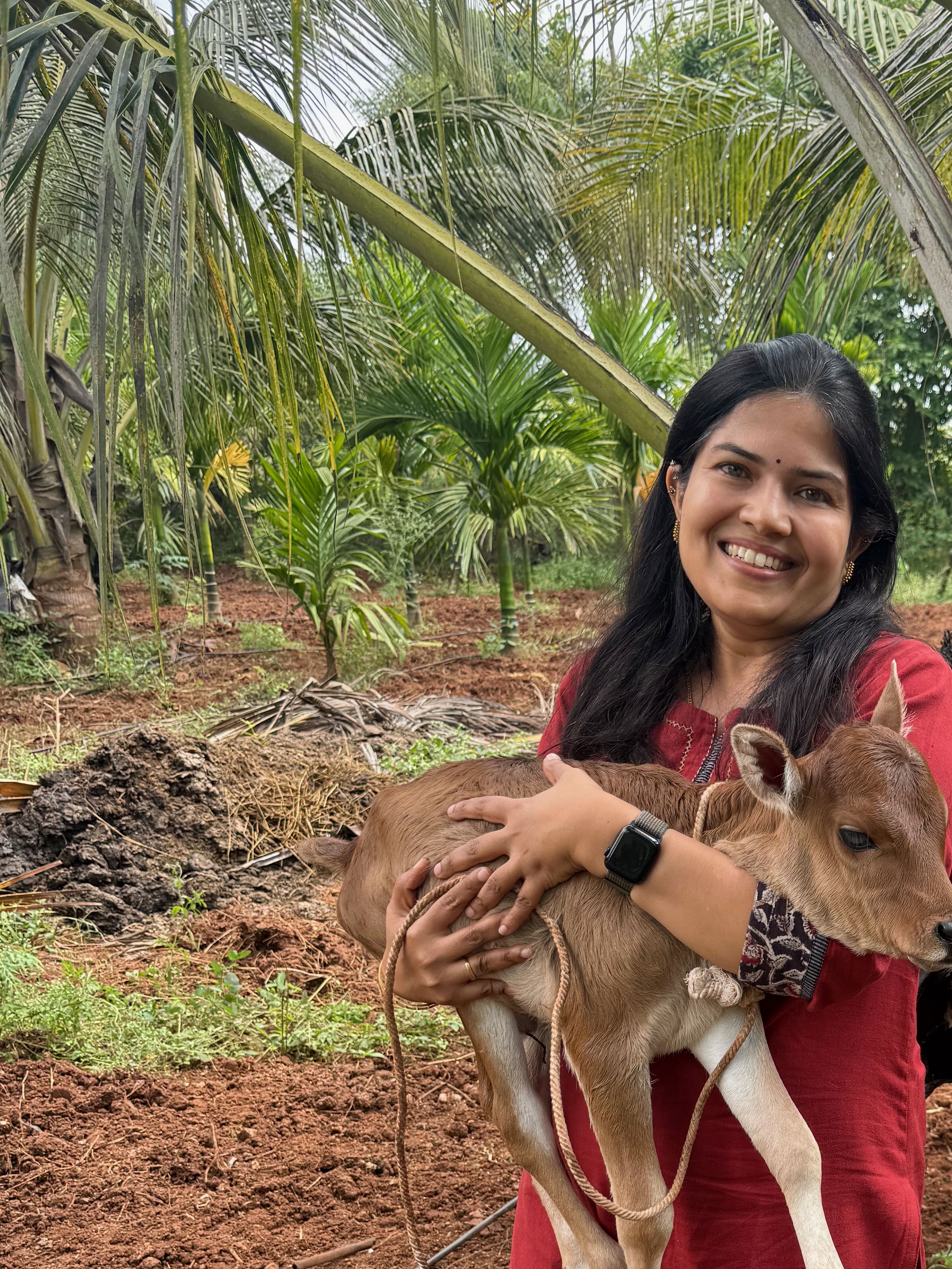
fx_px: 1577
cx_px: 821
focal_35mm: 43
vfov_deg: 41.8
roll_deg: -0.3
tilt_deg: -19.7
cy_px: 1030
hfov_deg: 32.3
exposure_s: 1/399
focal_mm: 6.76
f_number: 1.78
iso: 80
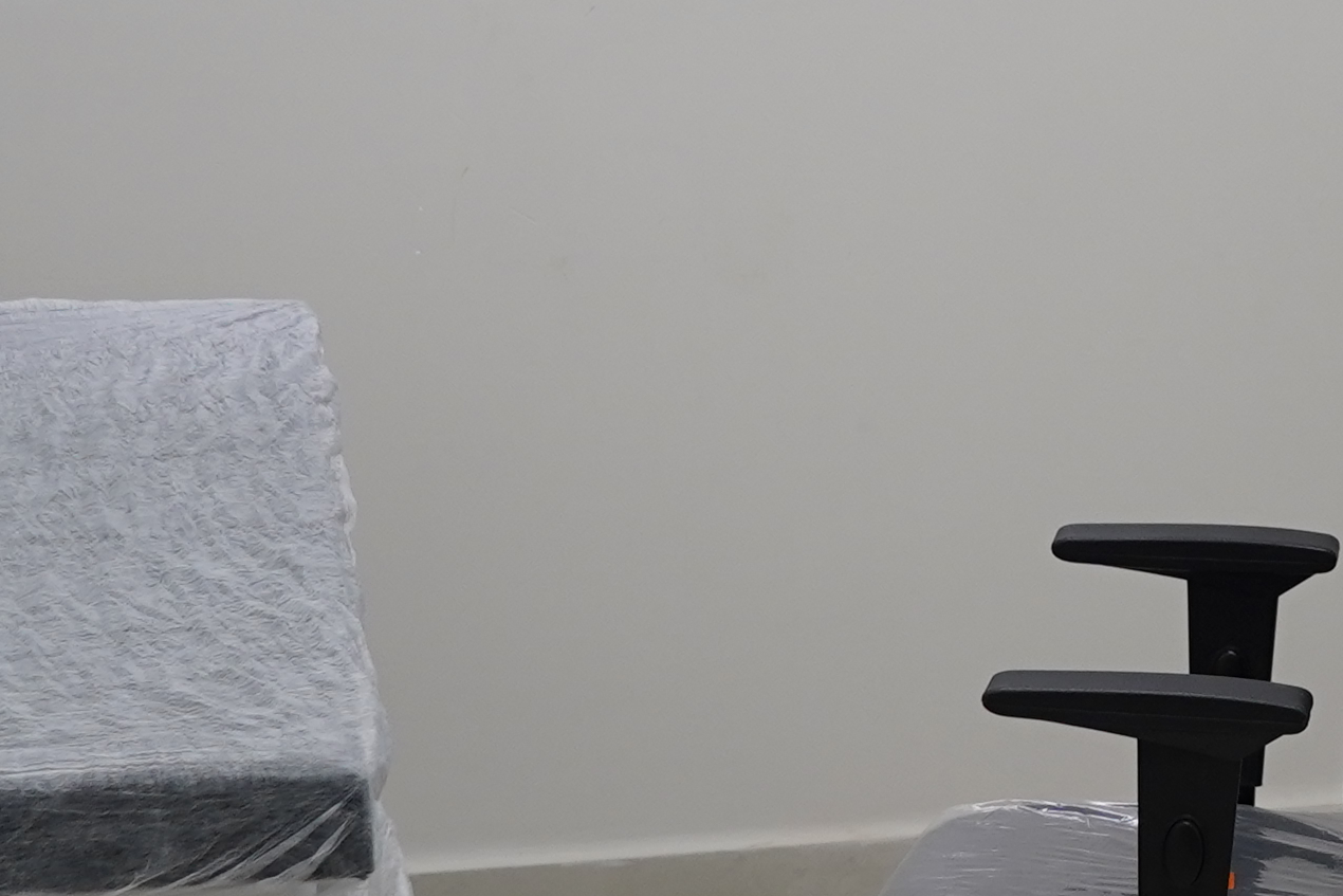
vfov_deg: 10.0
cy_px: 110
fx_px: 5111
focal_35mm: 137
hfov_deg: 14.4
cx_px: 1721
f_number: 4
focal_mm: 29
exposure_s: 1/125
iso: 800
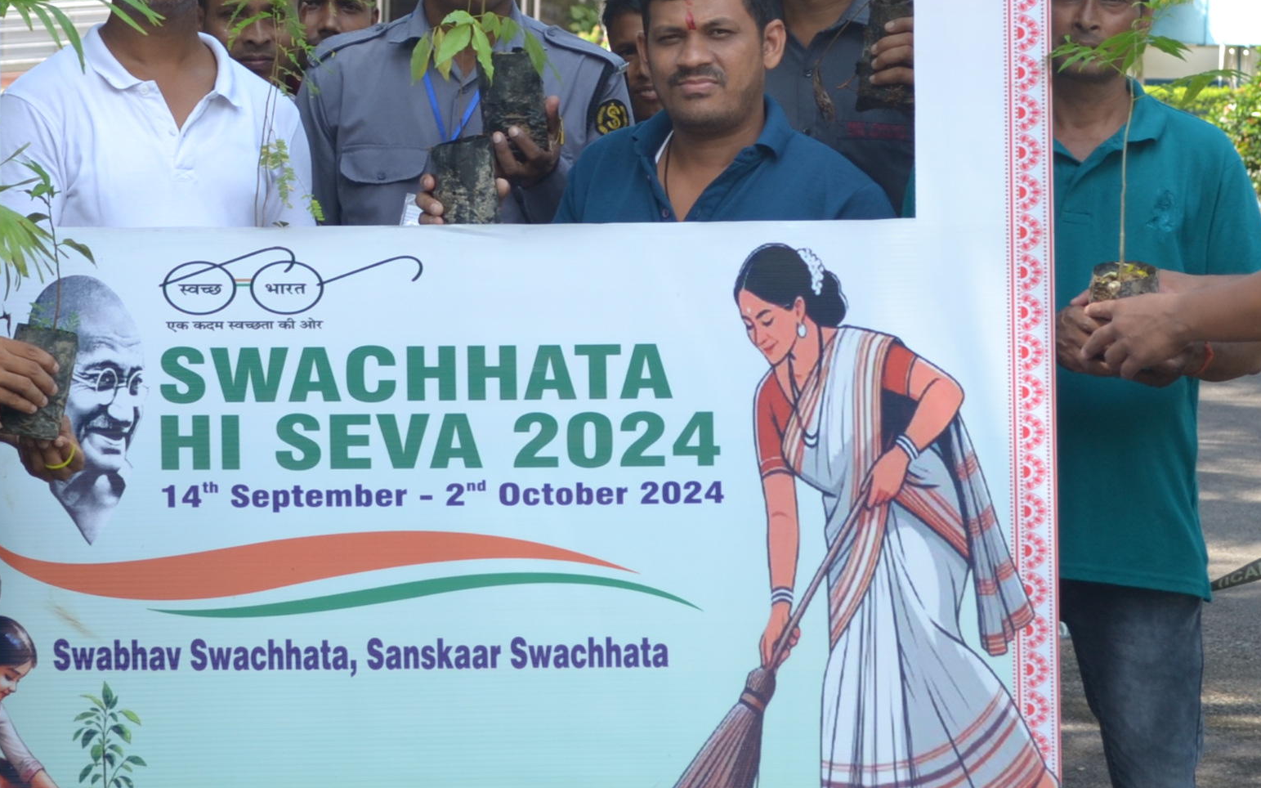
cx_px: 342
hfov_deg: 15.2
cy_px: 109
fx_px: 4708
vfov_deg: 9.5
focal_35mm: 137
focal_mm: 40
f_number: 5.3
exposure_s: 1/125
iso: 110
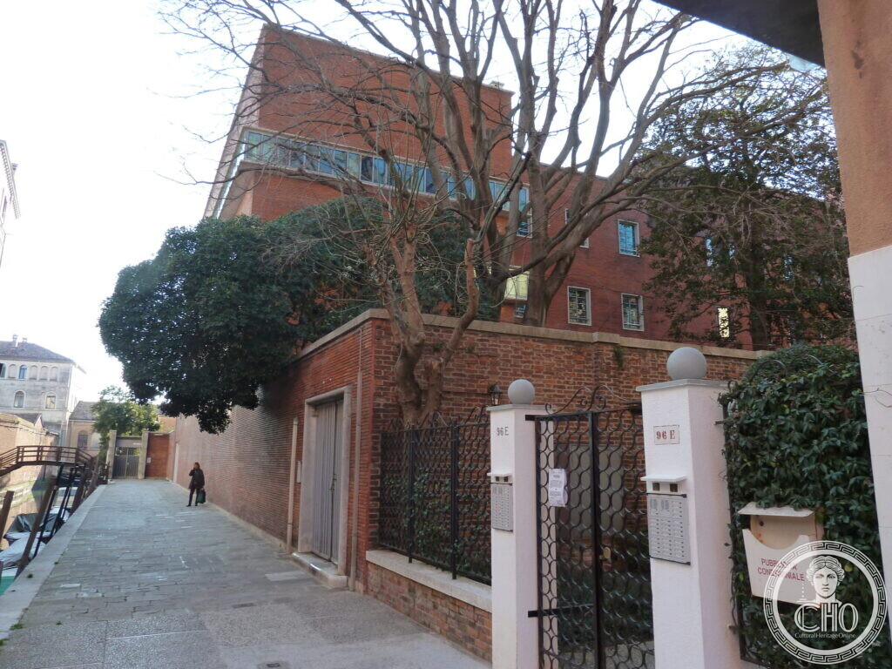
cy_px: 334
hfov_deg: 69.4
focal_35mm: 25
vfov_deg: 54.9
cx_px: 446
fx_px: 644
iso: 125
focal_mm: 4.1
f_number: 3.5
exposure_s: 1/125
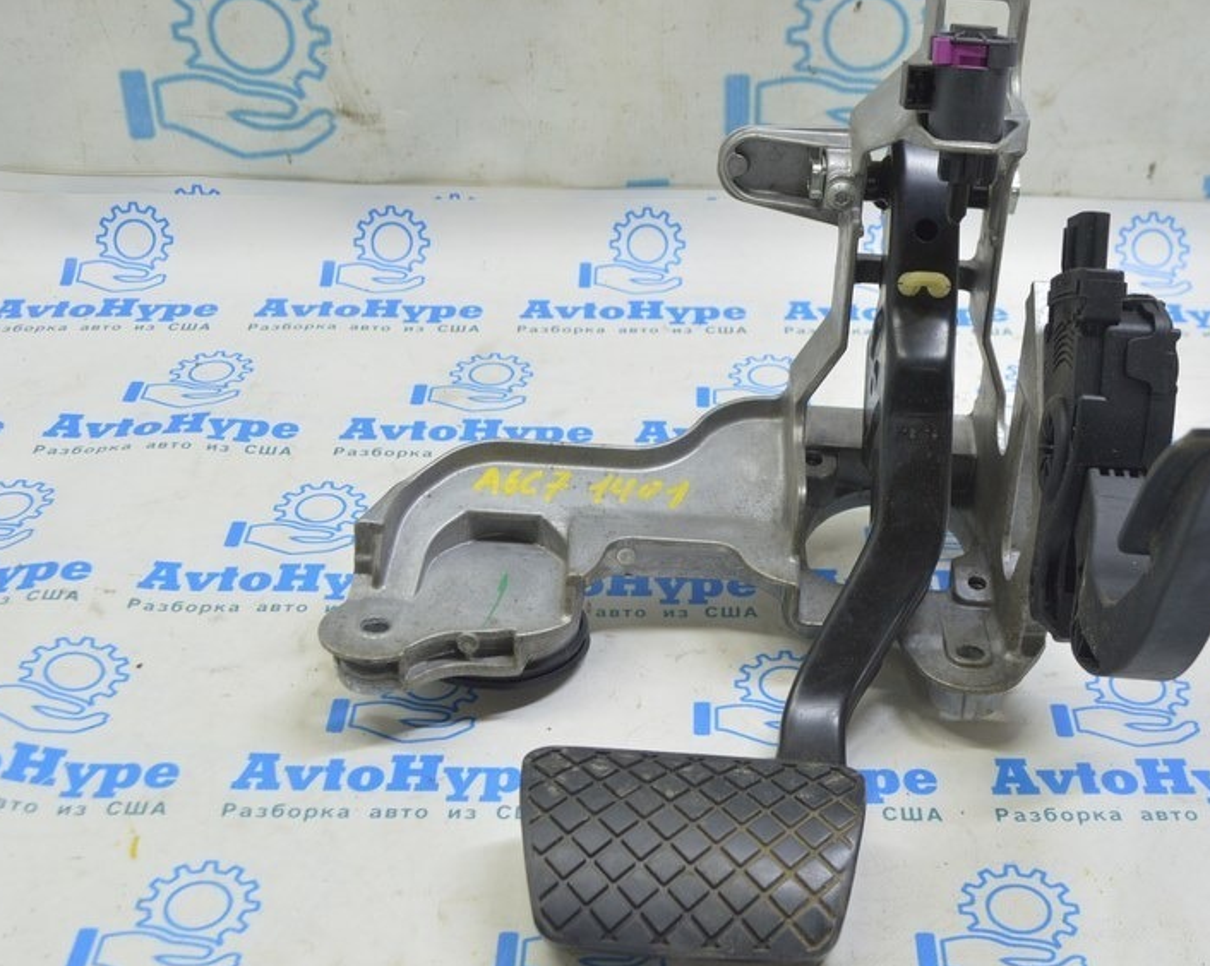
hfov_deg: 37.9
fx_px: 1754
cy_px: 456
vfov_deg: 30.8
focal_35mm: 49
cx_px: 716
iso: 400
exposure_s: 1/20
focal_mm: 24
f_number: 5.6
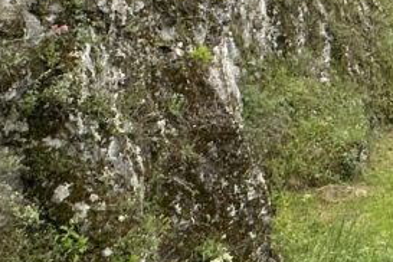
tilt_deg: -4.7
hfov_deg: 20.2
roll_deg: +2.1
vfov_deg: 16.2
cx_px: 635
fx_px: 895
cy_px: -22
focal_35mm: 82
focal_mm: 2.22
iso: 40
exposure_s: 1/332
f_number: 2.2
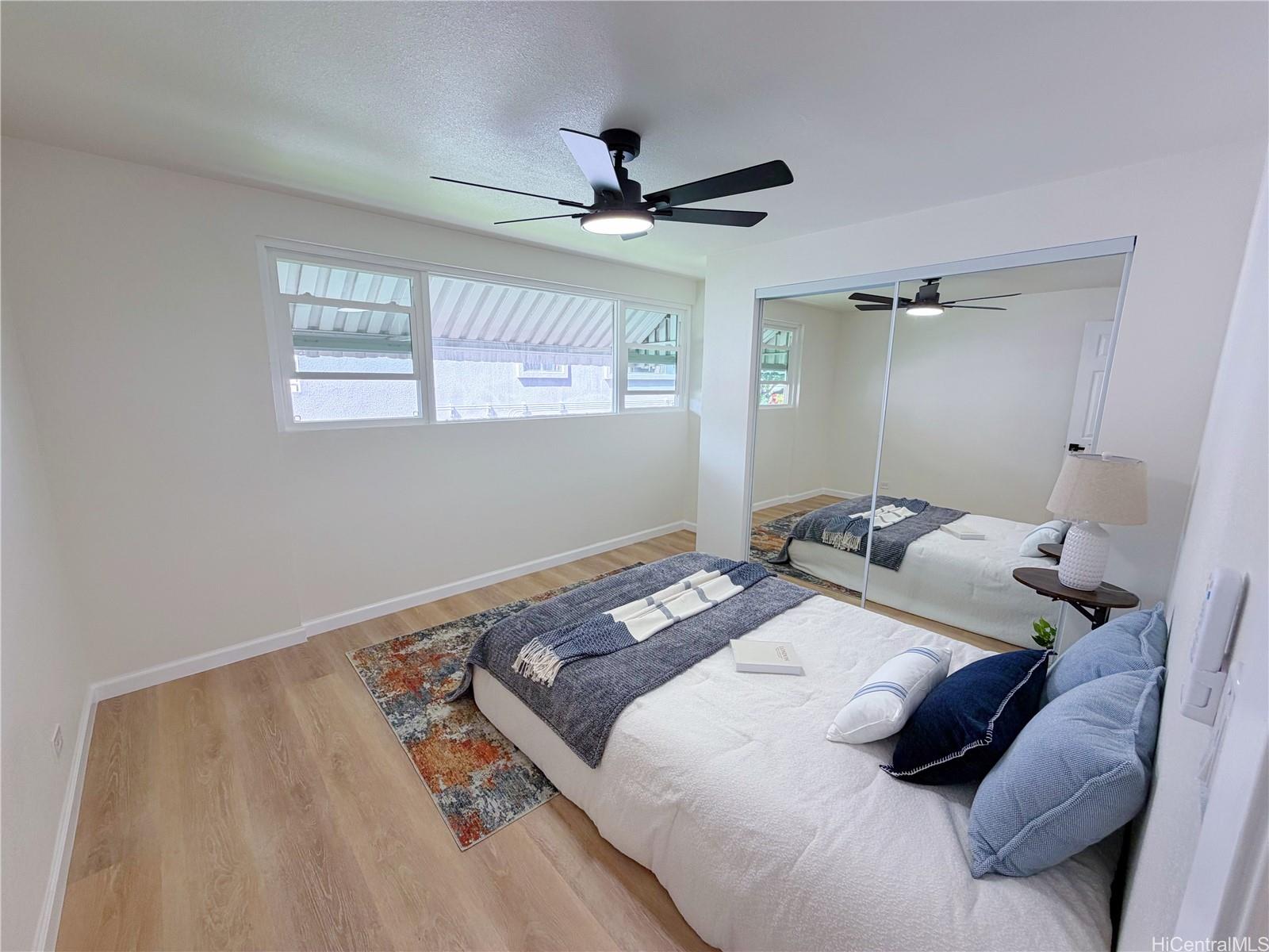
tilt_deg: -10.6
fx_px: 513
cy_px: 476
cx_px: 634
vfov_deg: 85.7
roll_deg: -0.6
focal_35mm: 14
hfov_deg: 102.1
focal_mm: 2.22
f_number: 2.2
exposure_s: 1/120
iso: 100
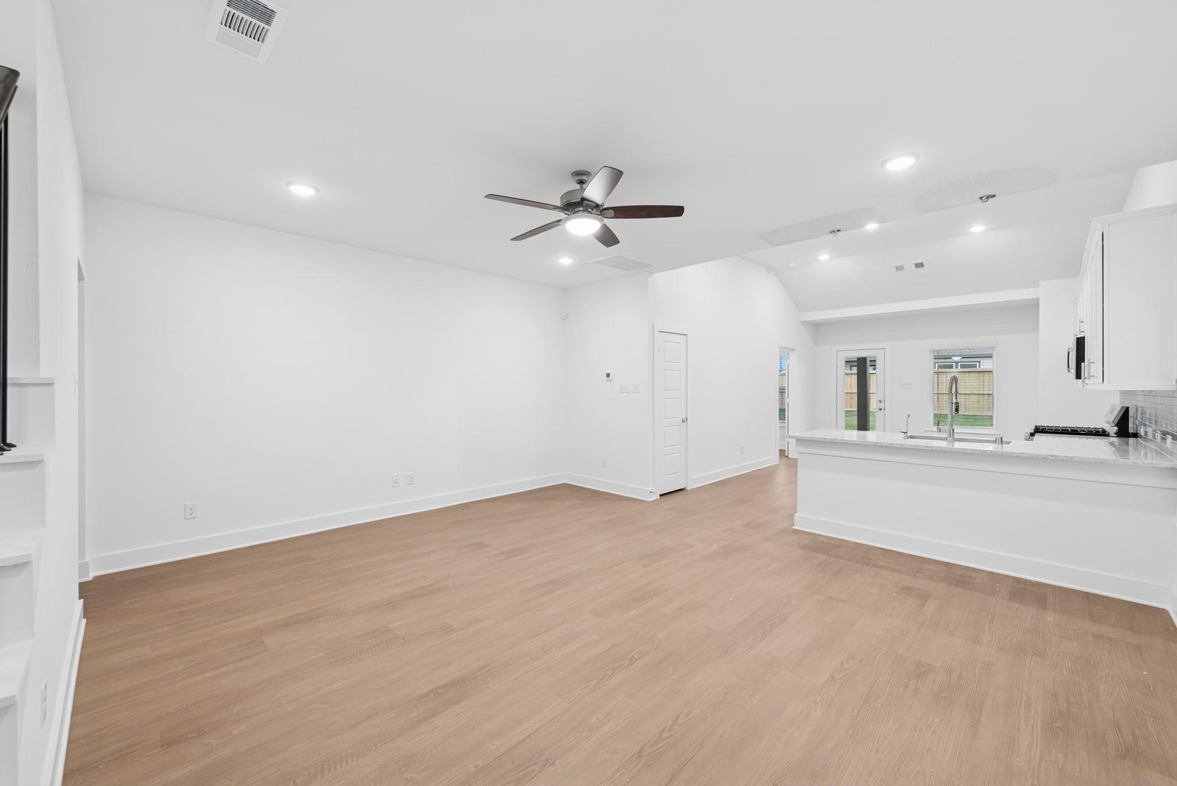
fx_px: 458
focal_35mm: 14
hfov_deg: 104.2
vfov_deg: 81.3
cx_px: 588
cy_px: 393
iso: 100
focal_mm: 14
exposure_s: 1/4
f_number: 8
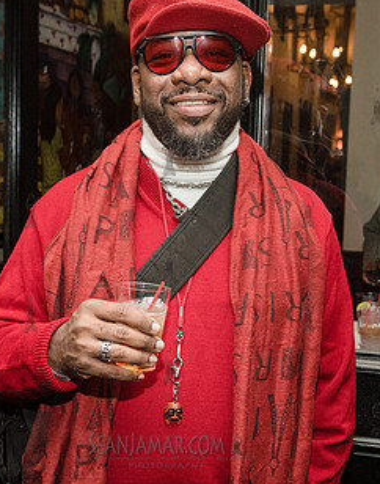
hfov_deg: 25.9
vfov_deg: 32.7
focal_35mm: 58
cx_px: 213
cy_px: 261
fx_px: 824
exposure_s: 1/250
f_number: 4.5
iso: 2000
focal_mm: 28
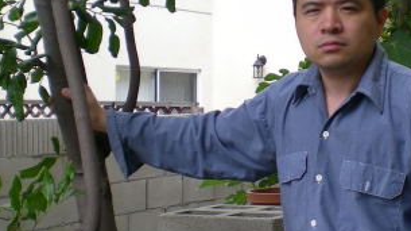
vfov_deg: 13.9
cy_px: 119
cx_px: 318
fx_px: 947
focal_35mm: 87
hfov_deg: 24.2
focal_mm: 6.3
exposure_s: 1/188
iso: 50
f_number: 3.1
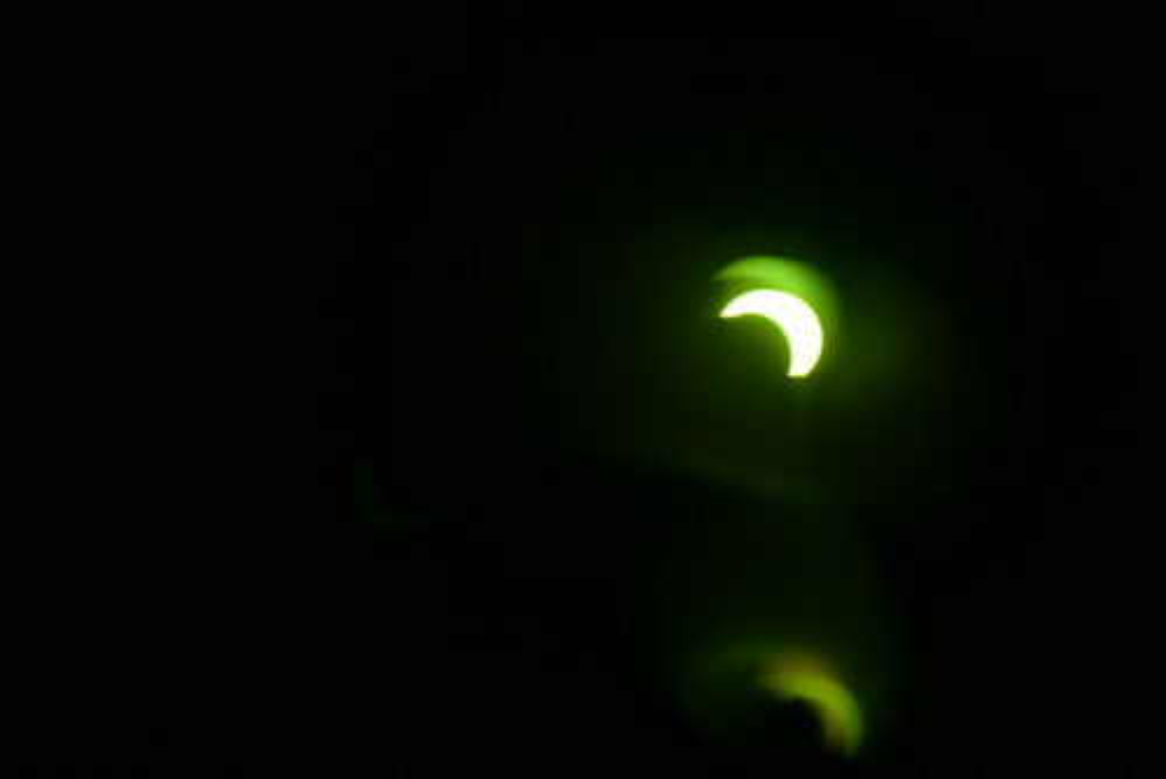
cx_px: 583
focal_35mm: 300
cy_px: 390
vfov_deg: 4.6
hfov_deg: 6.9
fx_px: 9722
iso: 500
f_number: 5.6
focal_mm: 300
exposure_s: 1/1000
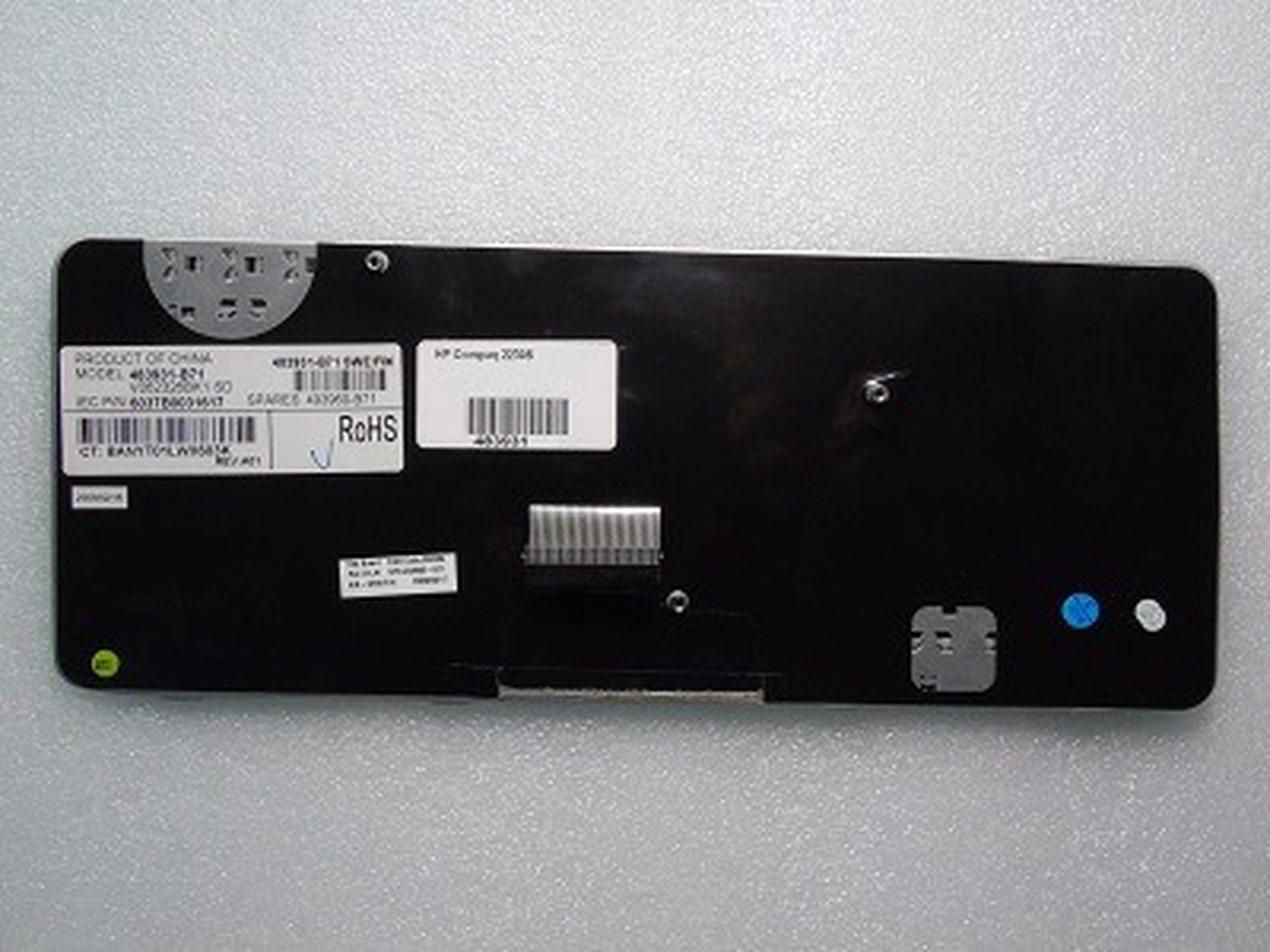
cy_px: 476
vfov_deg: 41.8
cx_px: 635
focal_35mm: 34
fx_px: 1247
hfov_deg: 54.0
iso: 400
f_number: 6.3
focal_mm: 6.1
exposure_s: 1/40
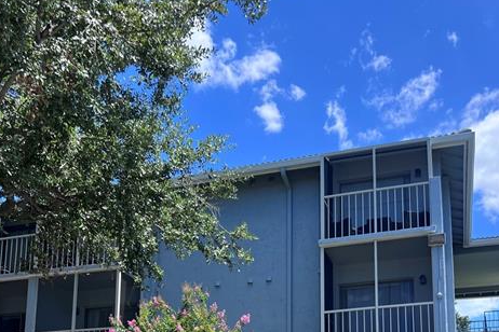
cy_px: 369
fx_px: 624
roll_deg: -0.5
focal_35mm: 45
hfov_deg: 43.6
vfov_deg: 27.3
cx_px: 262
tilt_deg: +12.0
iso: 50
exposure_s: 1/2695
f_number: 1.5
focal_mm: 5.7
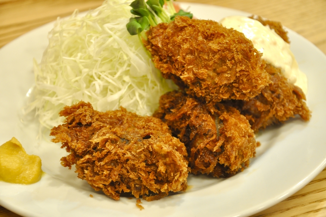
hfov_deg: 19.5
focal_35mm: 105
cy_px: 108
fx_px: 950
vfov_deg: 13.0
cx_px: 163
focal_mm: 70
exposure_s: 1/30
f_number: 5.3
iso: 900
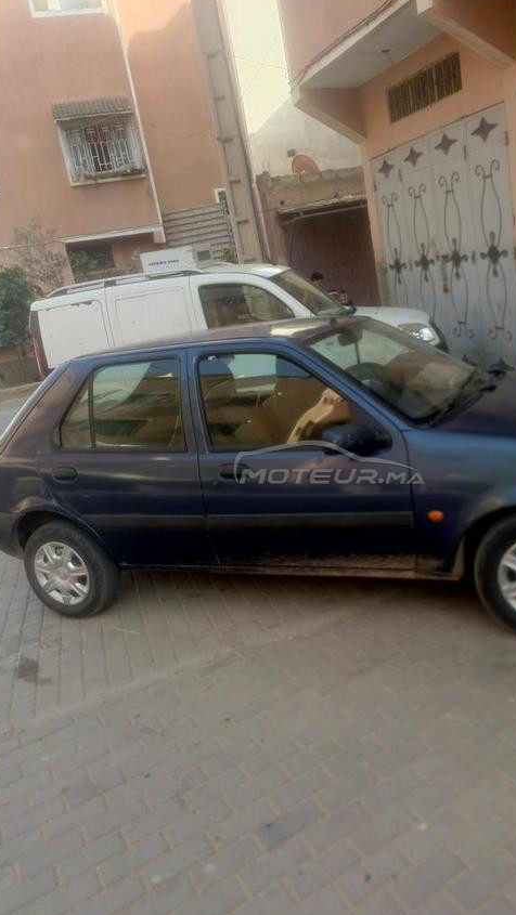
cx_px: 328
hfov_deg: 41.2
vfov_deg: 67.9
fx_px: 680
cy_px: 462
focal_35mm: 28
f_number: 1.69
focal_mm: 4.76
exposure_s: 1/139
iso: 112
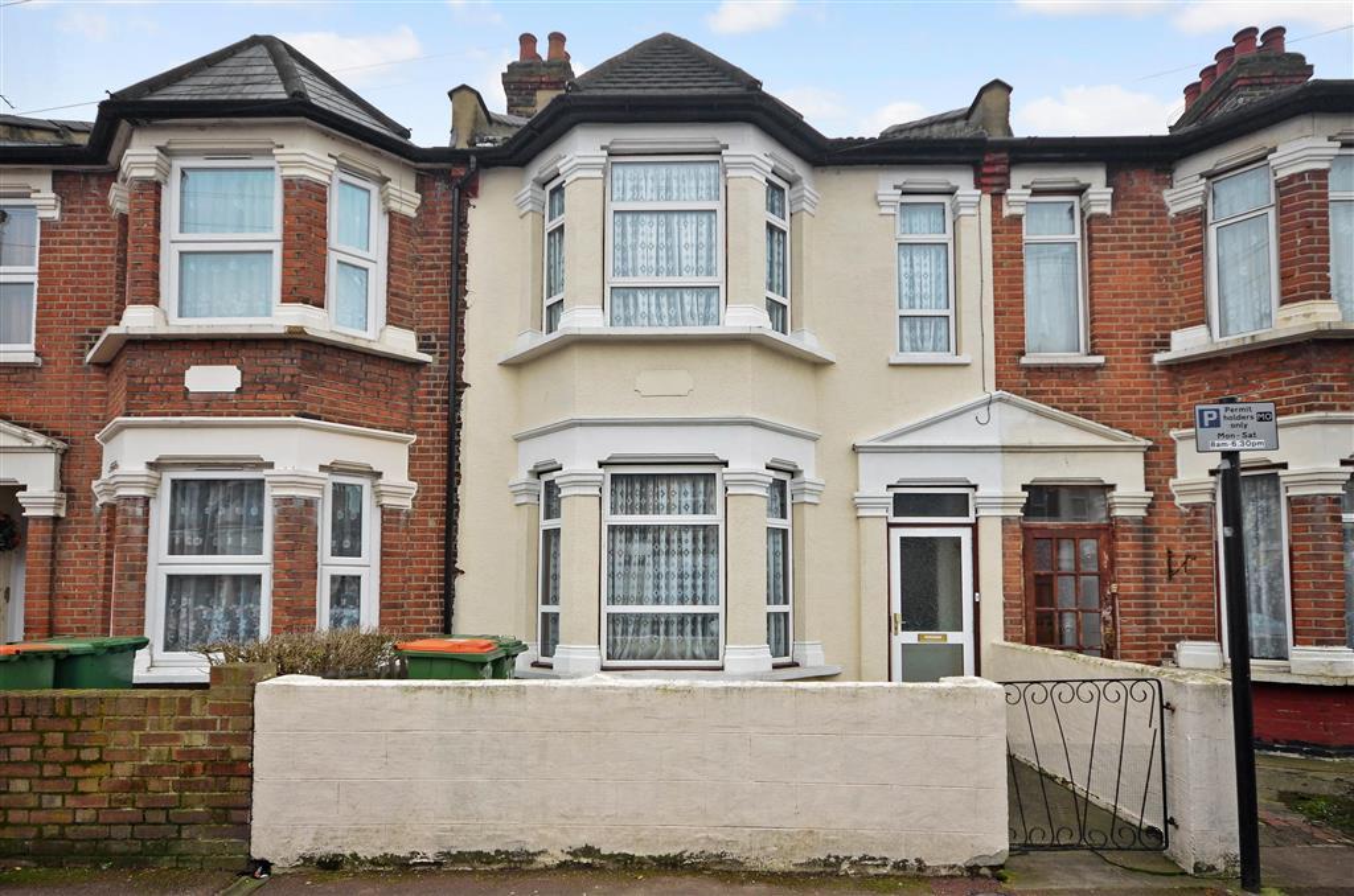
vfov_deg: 63.0
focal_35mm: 20
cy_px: 448
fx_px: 732
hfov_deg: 85.5
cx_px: 677
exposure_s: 1/100
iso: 200
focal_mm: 13
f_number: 6.3
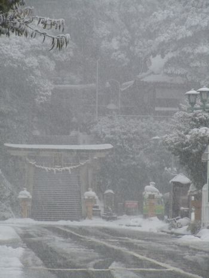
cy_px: 139
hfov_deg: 7.6
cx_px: 104
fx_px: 1576
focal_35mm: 196
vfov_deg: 10.1
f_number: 5.6
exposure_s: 1/125
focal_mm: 35
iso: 200
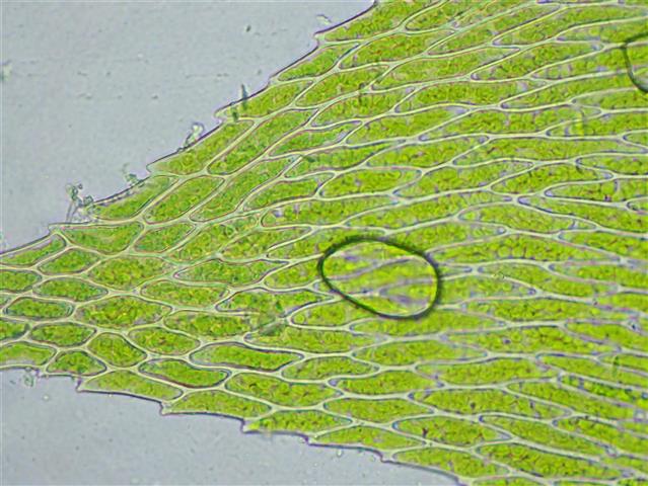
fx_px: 1704
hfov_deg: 21.5
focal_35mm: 91
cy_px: 243
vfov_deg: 16.3
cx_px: 324
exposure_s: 1/100
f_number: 4.7
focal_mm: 16.48
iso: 640
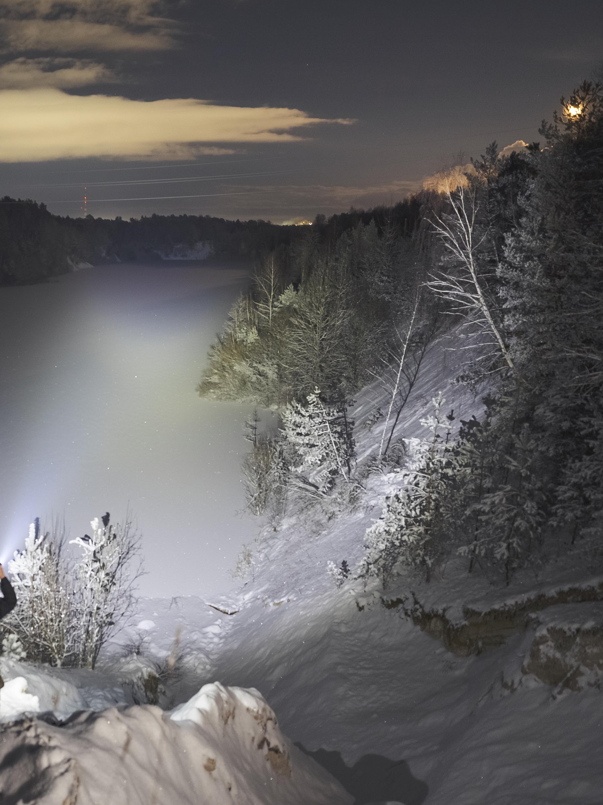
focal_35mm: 29
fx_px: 674
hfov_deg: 45.1
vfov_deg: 61.7
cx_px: 96
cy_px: 402
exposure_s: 1/1.67
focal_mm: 20
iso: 1250
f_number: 2
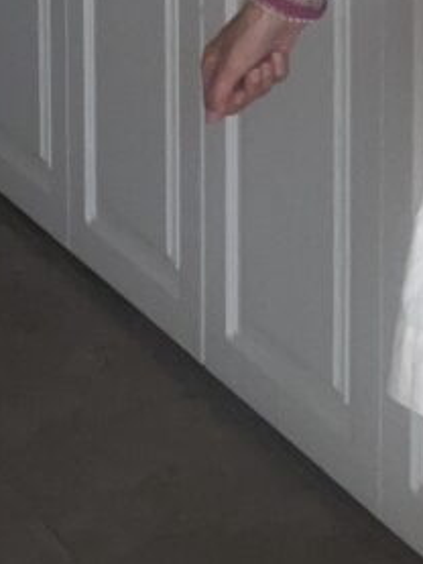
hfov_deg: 12.4
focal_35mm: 111
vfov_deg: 15.9
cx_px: 726
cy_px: -338
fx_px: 1807
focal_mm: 2.71
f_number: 2.2
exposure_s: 1/90
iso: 100
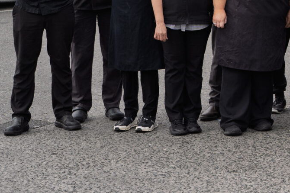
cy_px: -102
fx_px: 1047
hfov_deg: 14.9
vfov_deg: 10.2
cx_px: 408
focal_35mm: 130
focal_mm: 34
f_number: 5.6
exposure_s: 1/320
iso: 125
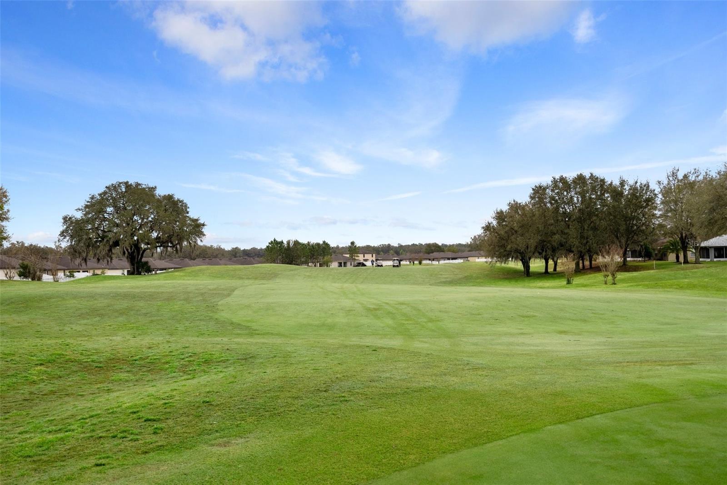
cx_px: 364
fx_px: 666
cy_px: 242
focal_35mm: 33
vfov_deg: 40.0
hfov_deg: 57.2
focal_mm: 33
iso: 320
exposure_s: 1/500
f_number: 8
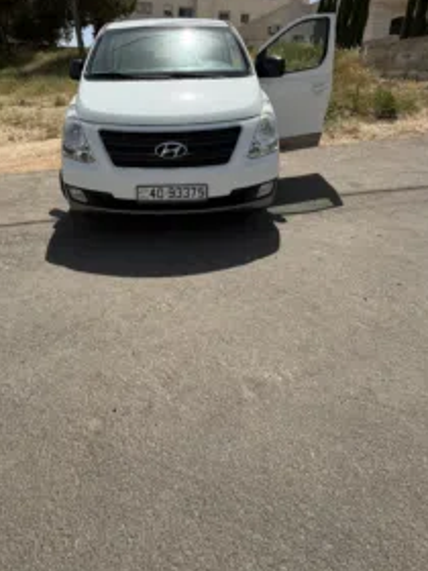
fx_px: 330
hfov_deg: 65.5
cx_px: 175
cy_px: 173
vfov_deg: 78.0
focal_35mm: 20
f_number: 2.2
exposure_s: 1/1189
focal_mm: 2.22
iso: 25
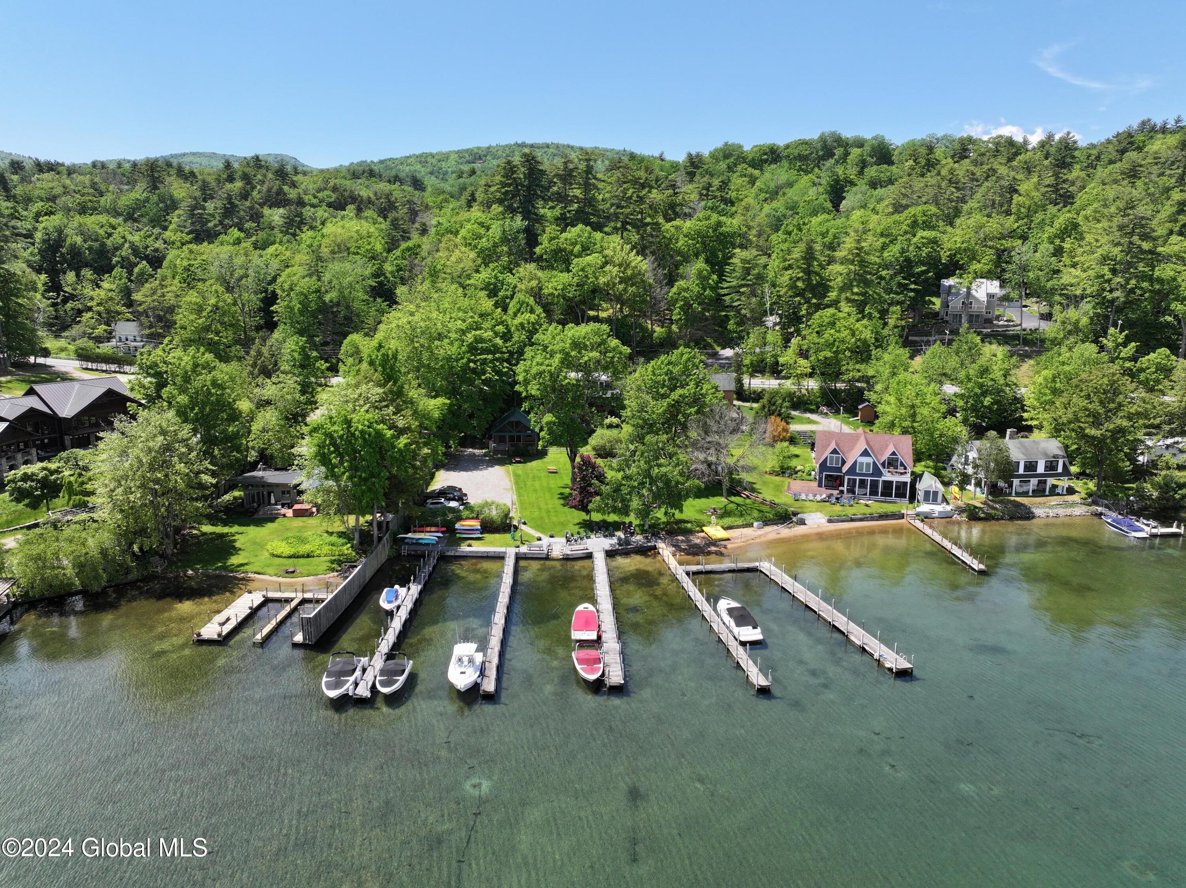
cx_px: 593
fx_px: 822
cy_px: 444
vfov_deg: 56.8
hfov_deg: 71.6
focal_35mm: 24
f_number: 2.8
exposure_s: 1/1600
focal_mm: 12.29
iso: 170
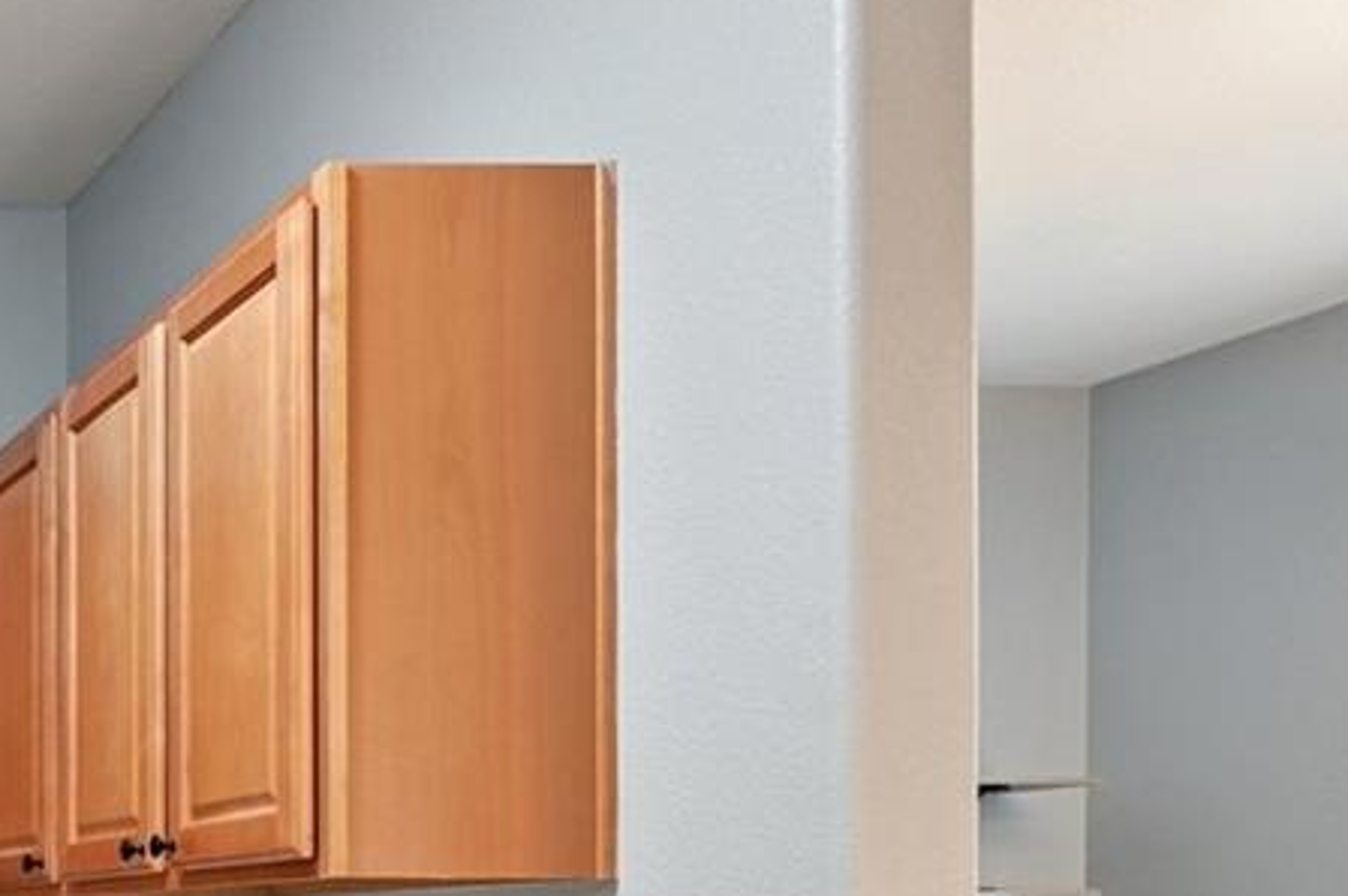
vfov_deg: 25.2
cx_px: -608
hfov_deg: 28.3
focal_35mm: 50
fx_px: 1871
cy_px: 956
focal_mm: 14
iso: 400
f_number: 10
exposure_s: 1/2.5
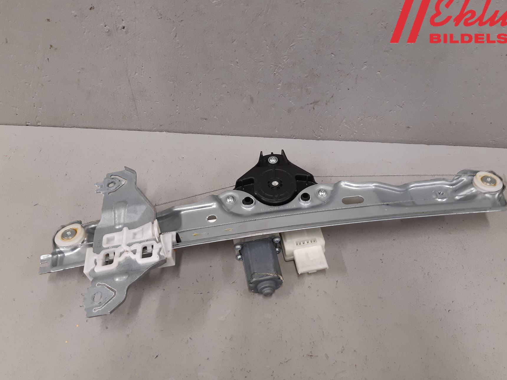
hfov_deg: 58.3
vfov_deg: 45.3
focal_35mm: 31
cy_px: 220
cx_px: 269
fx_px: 454
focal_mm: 3.93
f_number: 1.7
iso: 125
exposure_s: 1/50
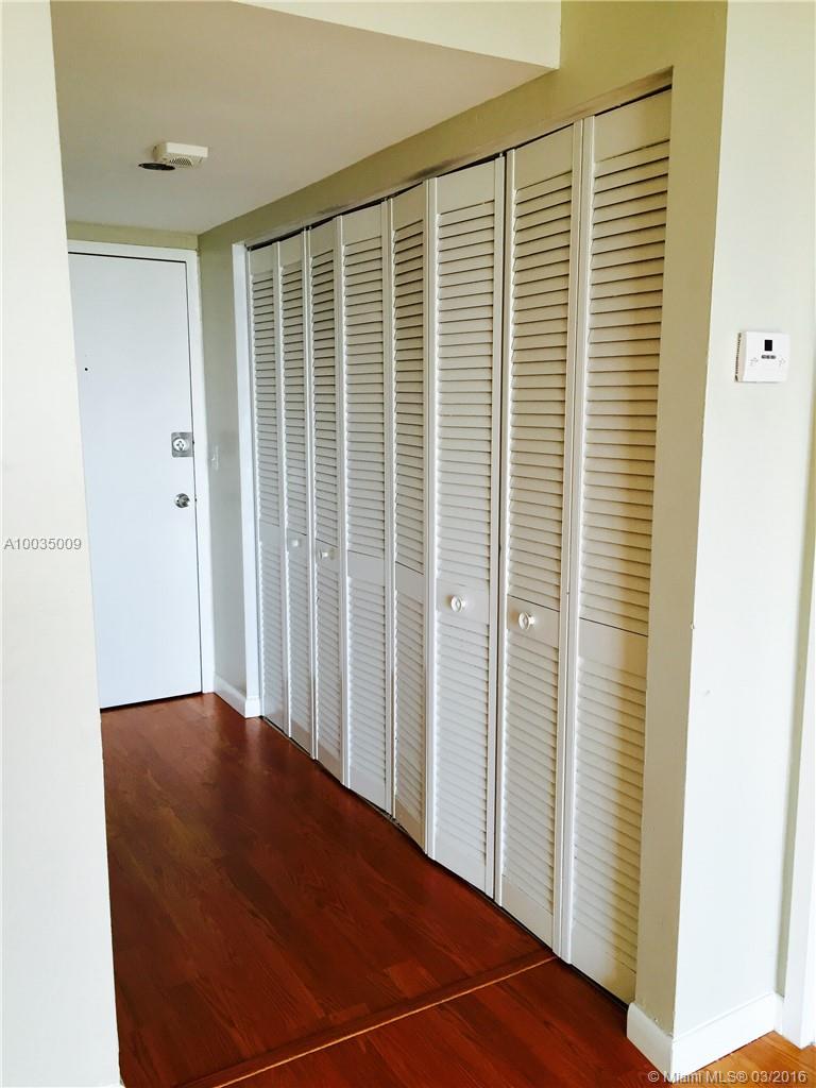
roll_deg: +0.3
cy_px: 544
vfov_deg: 61.7
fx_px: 911
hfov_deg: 48.2
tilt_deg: -9.6
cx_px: 408
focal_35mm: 29
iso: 32
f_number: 2.2
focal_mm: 4.15
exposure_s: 1/40
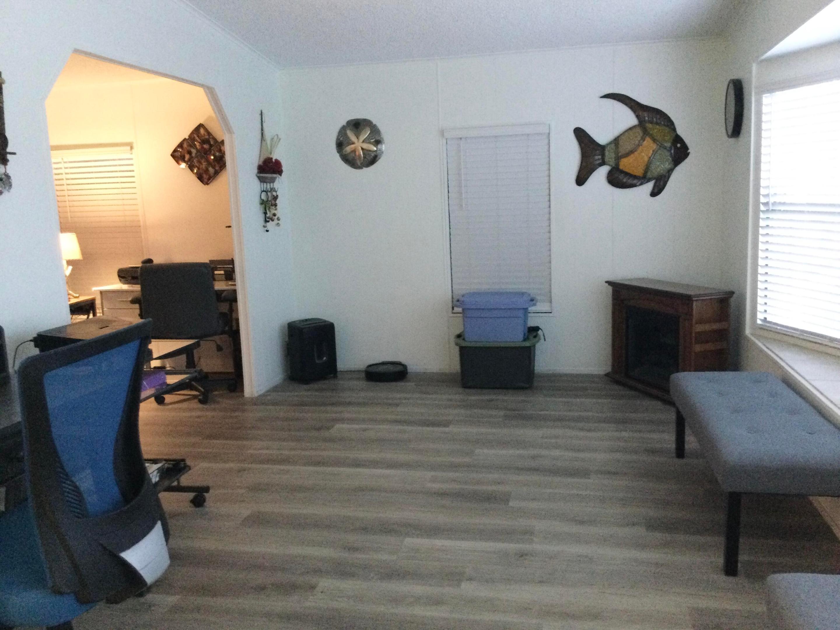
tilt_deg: -8.9
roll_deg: +1.4
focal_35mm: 31
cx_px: 420
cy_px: 315
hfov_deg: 58.4
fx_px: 752
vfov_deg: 45.4
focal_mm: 3.3
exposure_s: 1/15
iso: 500
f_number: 2.4
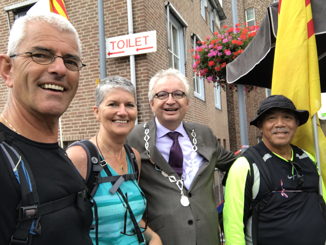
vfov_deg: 44.2
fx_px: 302
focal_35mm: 32
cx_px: 163
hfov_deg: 56.8
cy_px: 122
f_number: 2.2
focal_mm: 2.87
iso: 25
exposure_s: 1/114
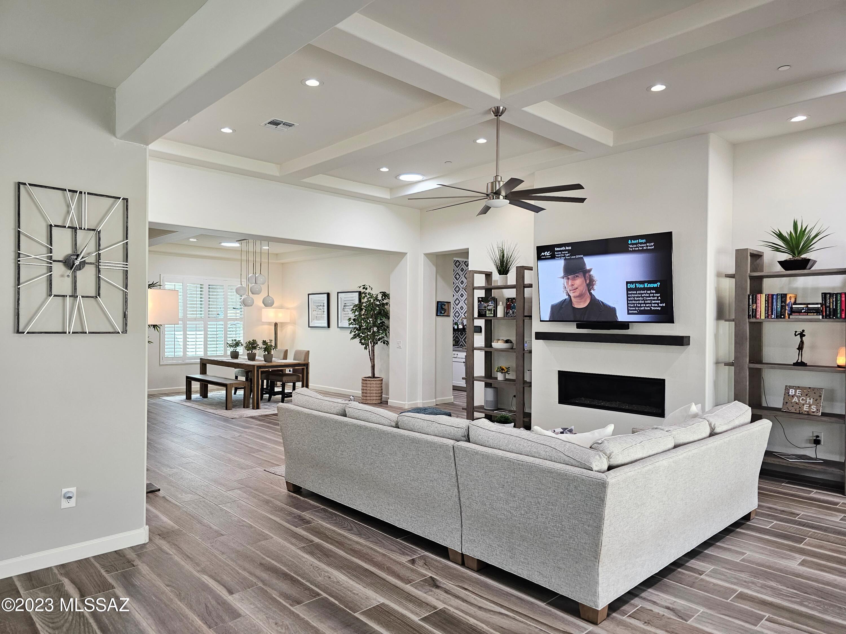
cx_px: 423
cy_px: 317
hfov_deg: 73.9
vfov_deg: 58.9
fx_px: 562
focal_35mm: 23
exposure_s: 1/180
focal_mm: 6.3
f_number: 1.7
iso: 160
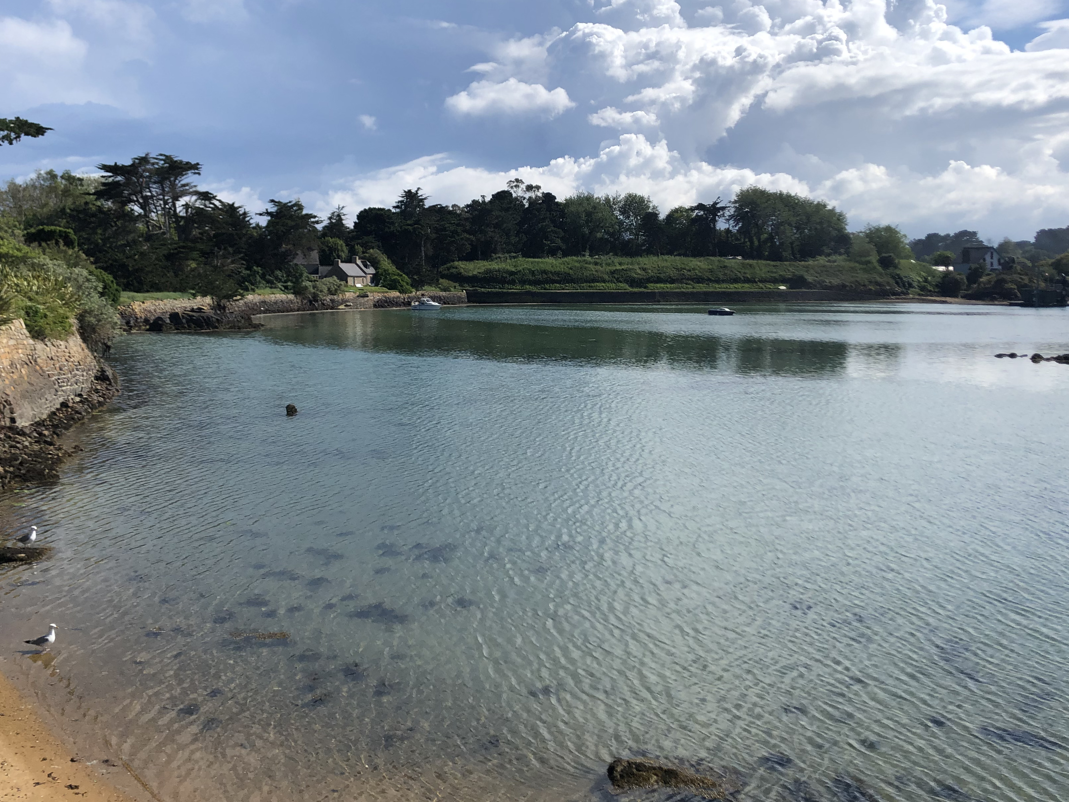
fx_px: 1081
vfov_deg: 40.5
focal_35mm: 35
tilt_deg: -1.9
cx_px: 477
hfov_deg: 52.5
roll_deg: +1.0
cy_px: 313
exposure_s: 1/3745
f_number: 1.8
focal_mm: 4
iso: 20
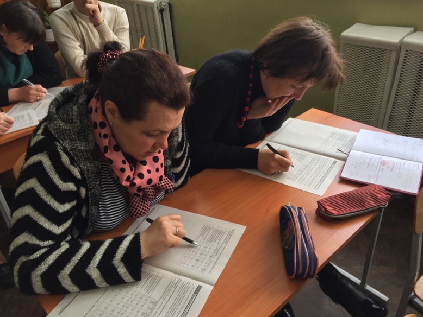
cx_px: 216
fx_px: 367
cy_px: 162
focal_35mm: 30
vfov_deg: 46.8
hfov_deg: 59.9
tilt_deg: -32.2
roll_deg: +5.0
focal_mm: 4.15
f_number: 2.2
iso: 40
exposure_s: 1/50
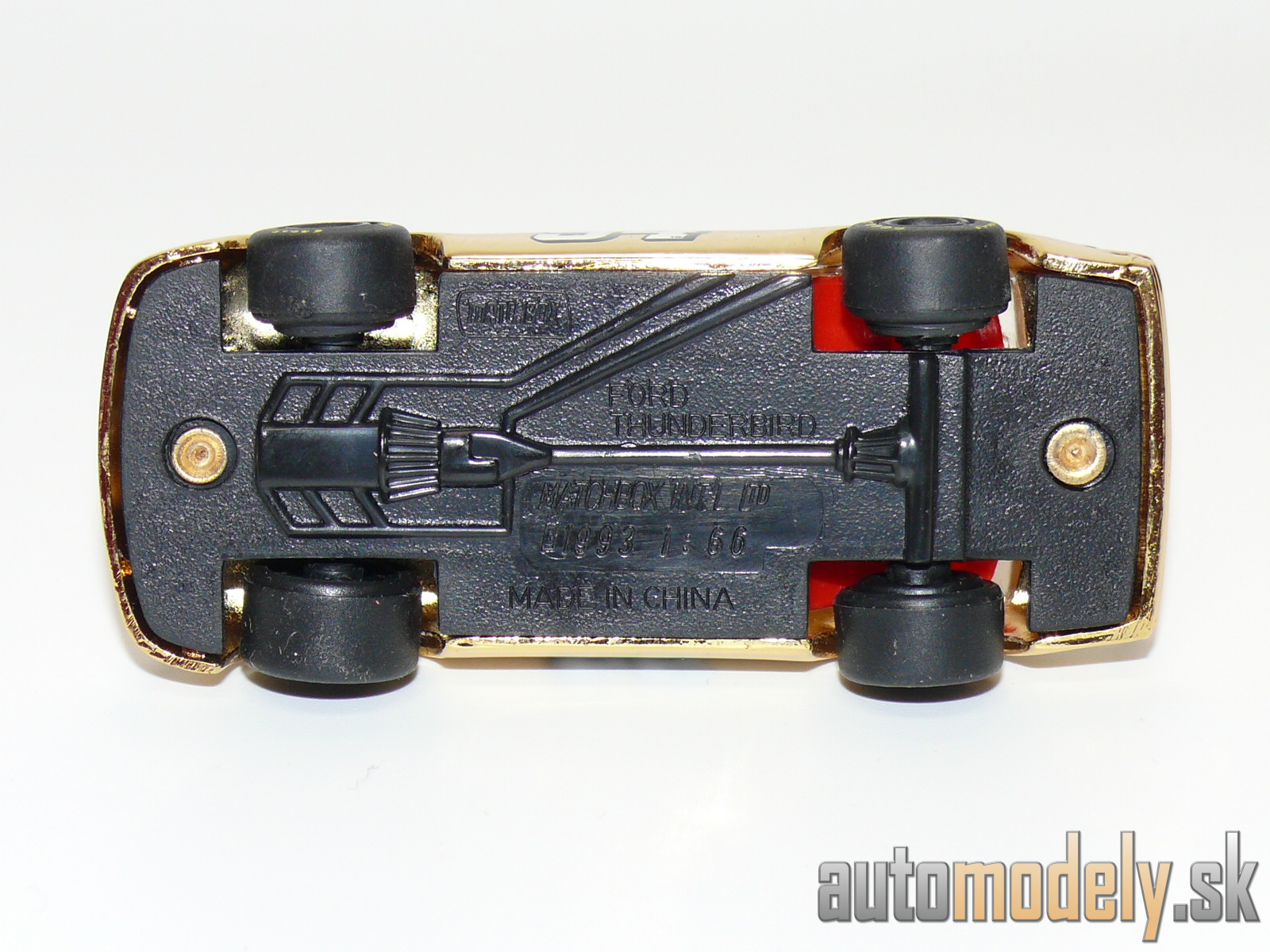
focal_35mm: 108
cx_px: 635
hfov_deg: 18.2
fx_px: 3962
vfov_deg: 13.7
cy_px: 476
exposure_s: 1/30
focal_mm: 13.8
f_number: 4
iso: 100
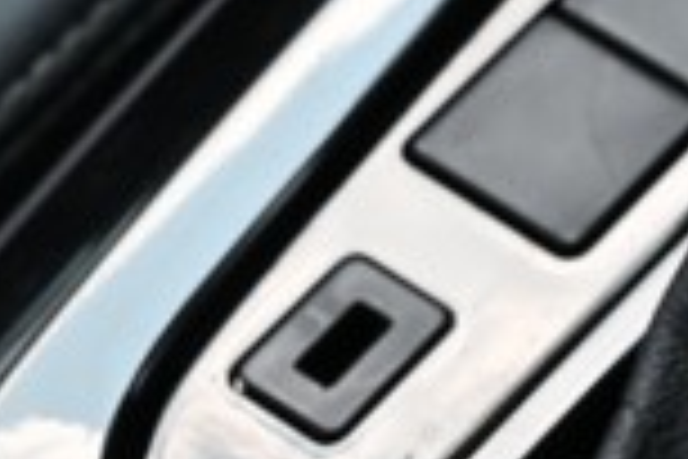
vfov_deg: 5.6
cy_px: -81
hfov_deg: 8.2
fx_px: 4682
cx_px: 1079
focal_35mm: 245
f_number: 5.6
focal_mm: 34
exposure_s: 1/60
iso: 400
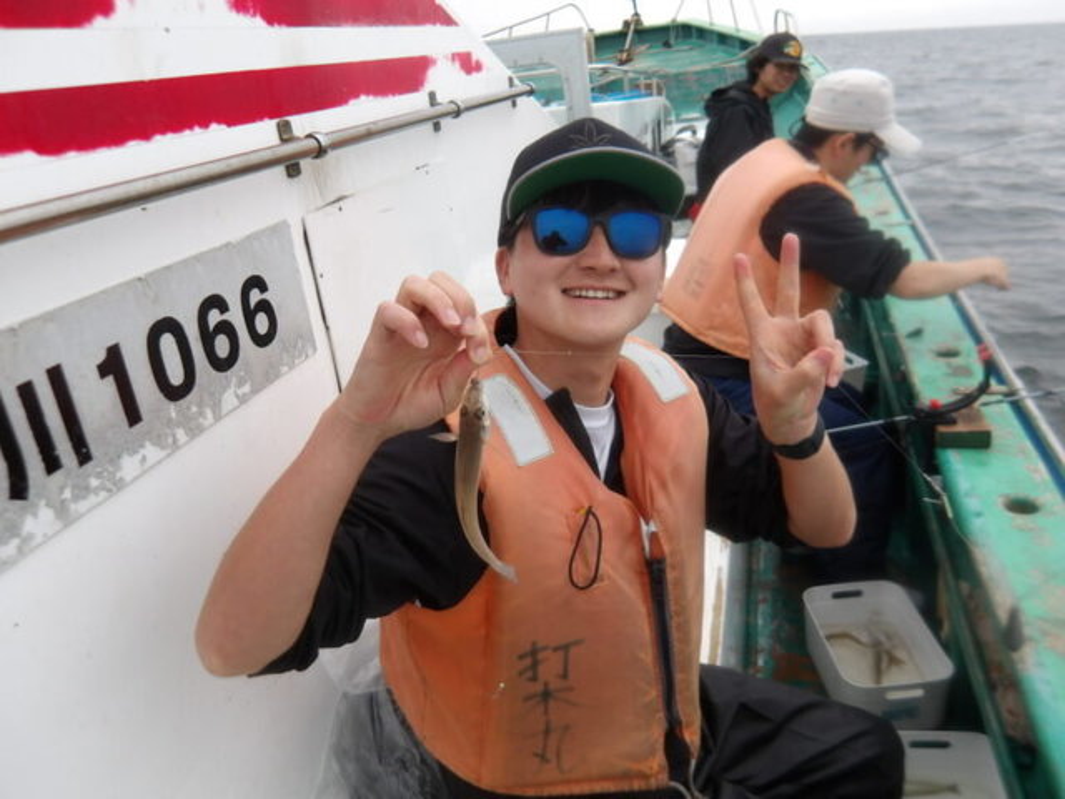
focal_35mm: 27
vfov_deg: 51.4
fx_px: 831
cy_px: 400
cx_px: 532
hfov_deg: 65.3
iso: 100
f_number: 3
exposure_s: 1/428
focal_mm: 4.9
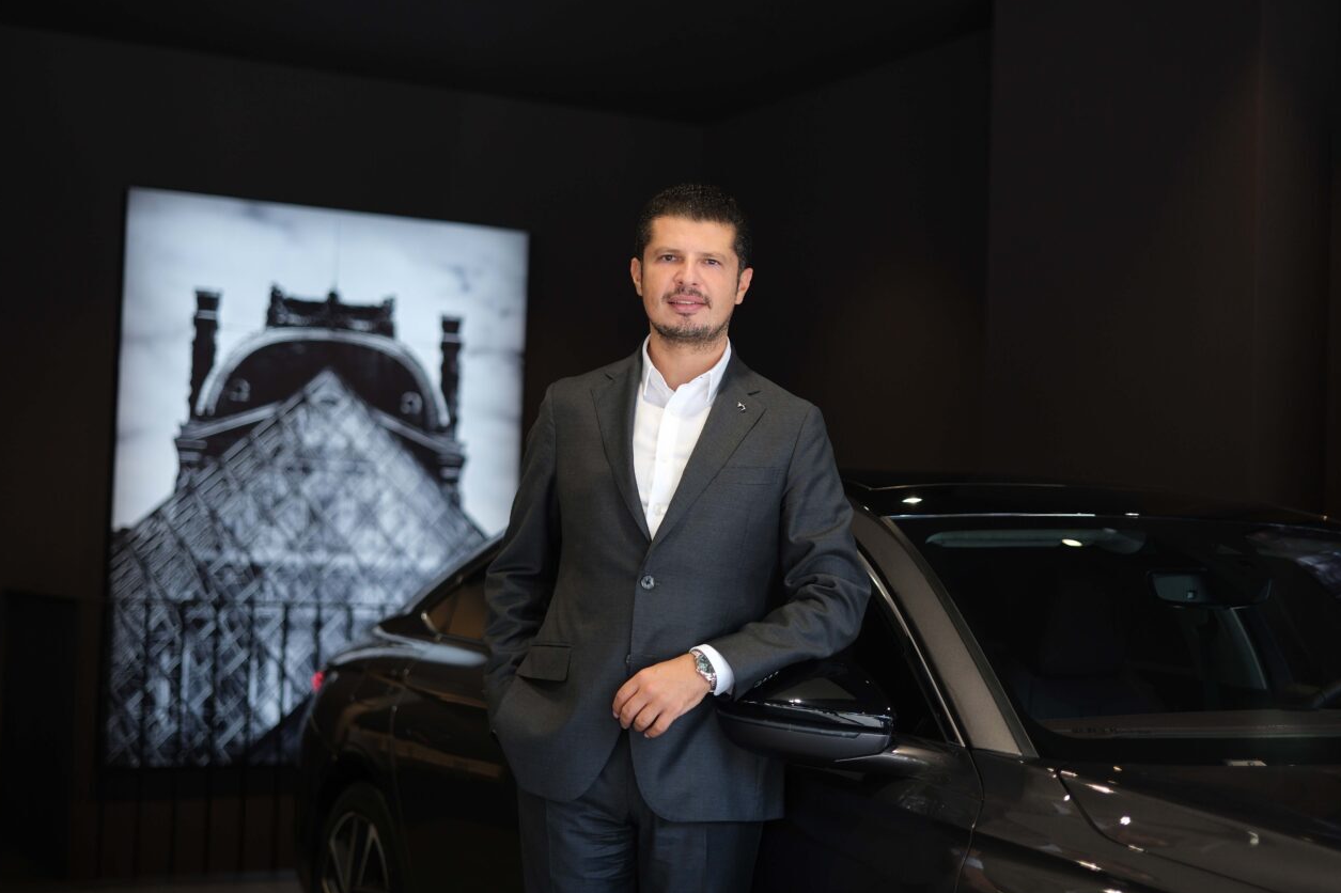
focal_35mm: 51
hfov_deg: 38.9
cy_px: 452
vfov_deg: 26.5
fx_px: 1899
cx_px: 669
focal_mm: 33
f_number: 1.4
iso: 400
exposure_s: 1/1100
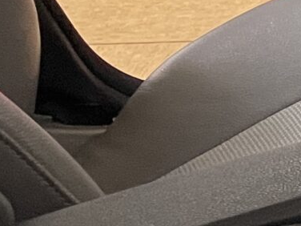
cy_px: -120
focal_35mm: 177
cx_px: 1021
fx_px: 1539
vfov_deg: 8.2
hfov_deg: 8.5
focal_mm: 4.2
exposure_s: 1/33
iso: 320
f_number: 1.6
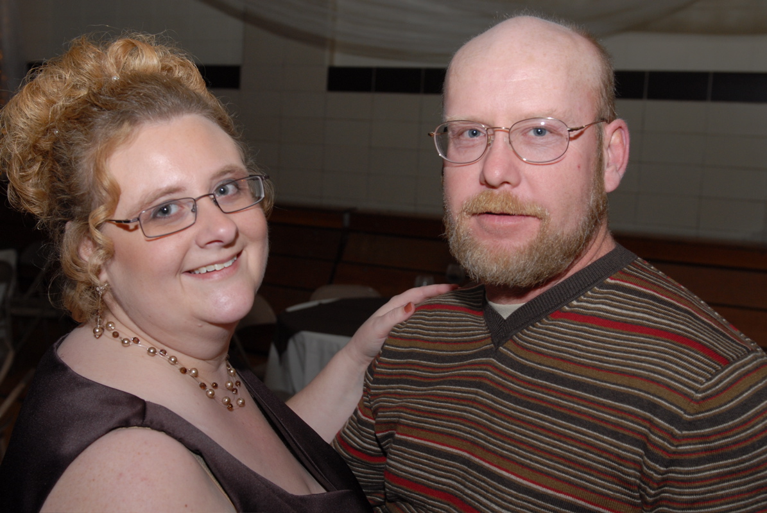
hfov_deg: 42.3
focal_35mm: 46
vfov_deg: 29.0
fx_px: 992
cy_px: 256
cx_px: 384
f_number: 5
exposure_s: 1/60
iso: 250
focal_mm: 31
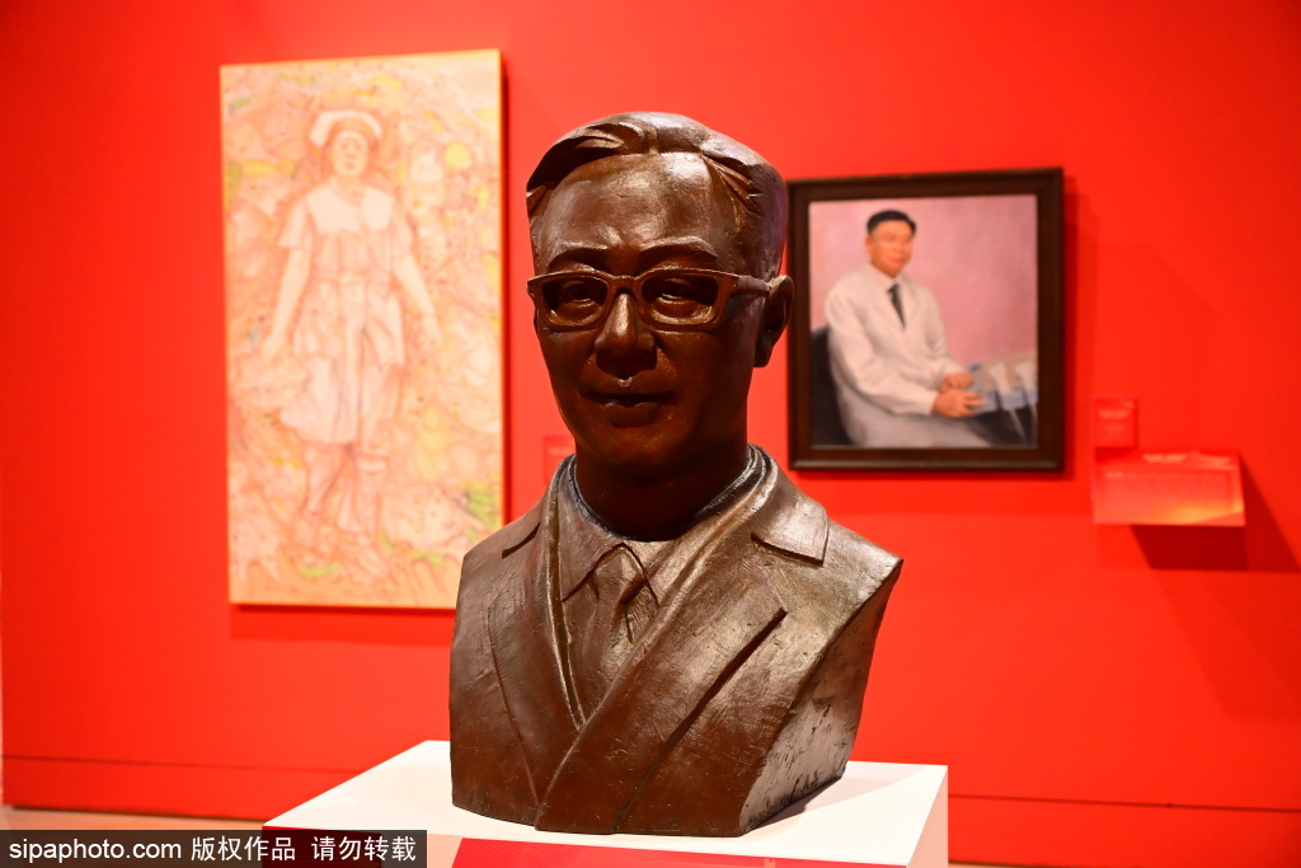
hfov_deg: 44.5
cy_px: 434
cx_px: 650
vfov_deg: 30.5
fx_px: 1590
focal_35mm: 44
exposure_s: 1/60
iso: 2500
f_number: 5.3
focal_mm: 44
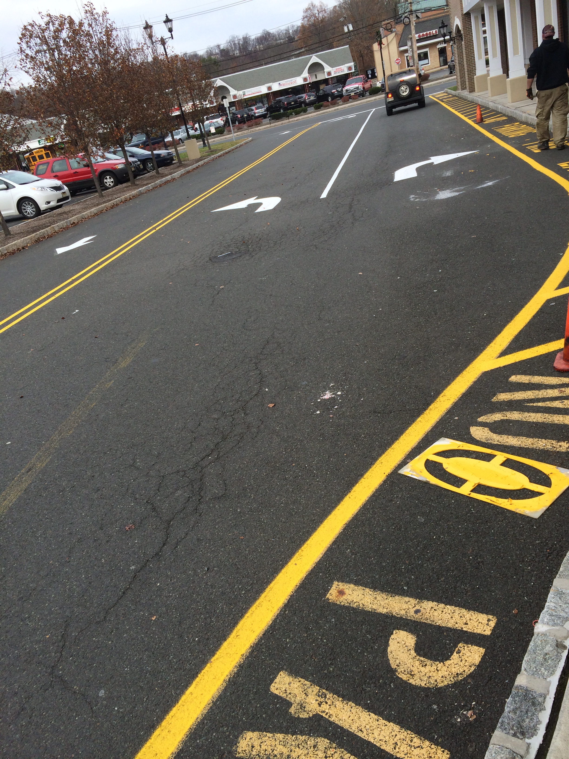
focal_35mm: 30
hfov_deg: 46.8
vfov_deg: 60.0
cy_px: 380
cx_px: 284
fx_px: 657
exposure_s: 1/604
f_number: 2.2
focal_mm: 4.12
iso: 32
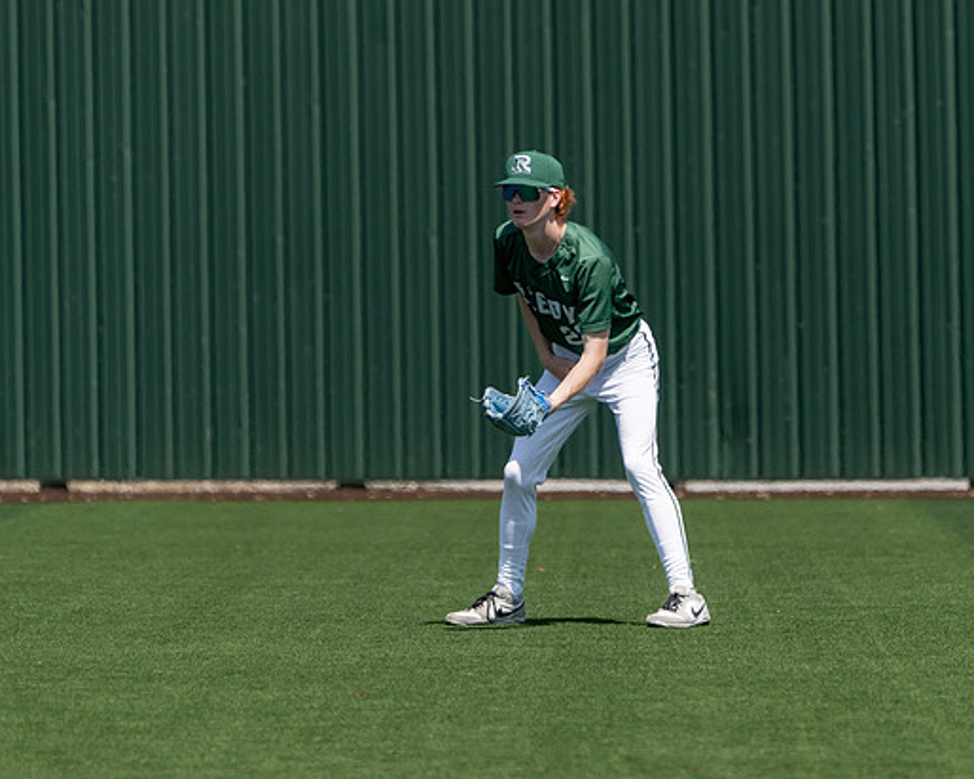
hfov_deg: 3.8
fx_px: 14814
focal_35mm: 514
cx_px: 587
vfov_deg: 3.0
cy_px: 368
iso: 640
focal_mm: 416
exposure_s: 1/4000
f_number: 8
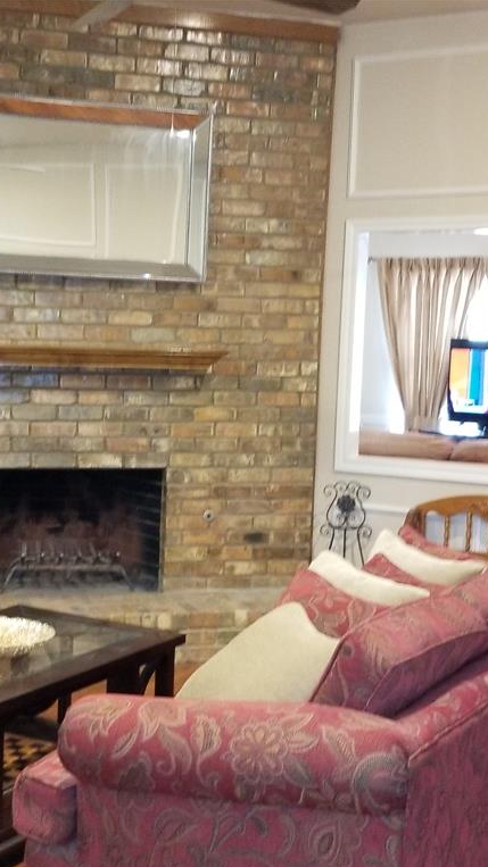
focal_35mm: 38
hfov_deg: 30.9
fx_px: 874
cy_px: 435
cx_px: 155
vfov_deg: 52.8
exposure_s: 1/10
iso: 250
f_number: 1.7
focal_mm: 4.3
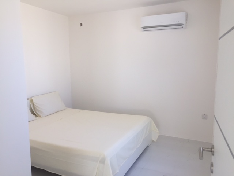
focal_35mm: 29
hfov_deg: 61.7
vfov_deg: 48.2
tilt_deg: -8.4
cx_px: 117
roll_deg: +0.3
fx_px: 196
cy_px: 88
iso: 32
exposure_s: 1/100
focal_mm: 4.15
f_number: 2.2
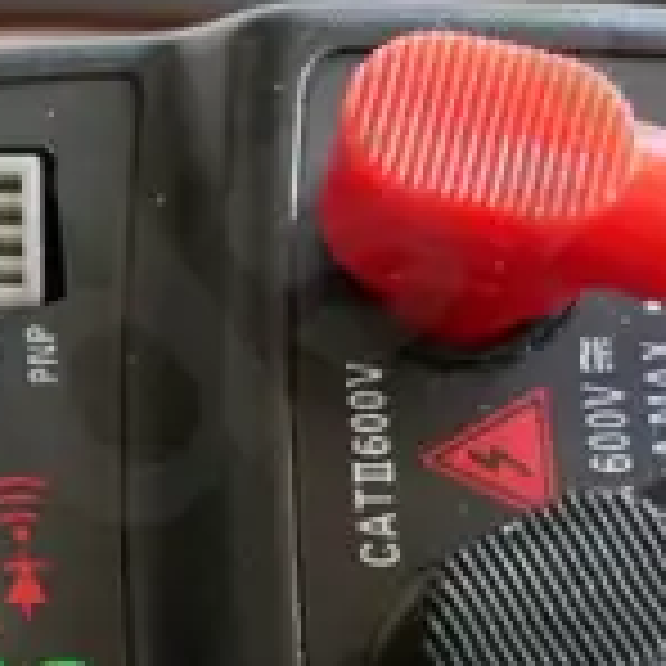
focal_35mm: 208
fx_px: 4528
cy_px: 783
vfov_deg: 8.3
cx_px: -392
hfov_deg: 8.2
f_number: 4
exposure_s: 1/60
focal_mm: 17
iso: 1250
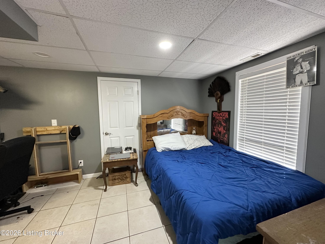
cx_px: 162
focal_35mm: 14
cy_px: 122
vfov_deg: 85.7
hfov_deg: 102.1
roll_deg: +0.6
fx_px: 131
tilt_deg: -4.5
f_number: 2.2
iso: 400
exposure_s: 1/60
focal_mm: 2.22
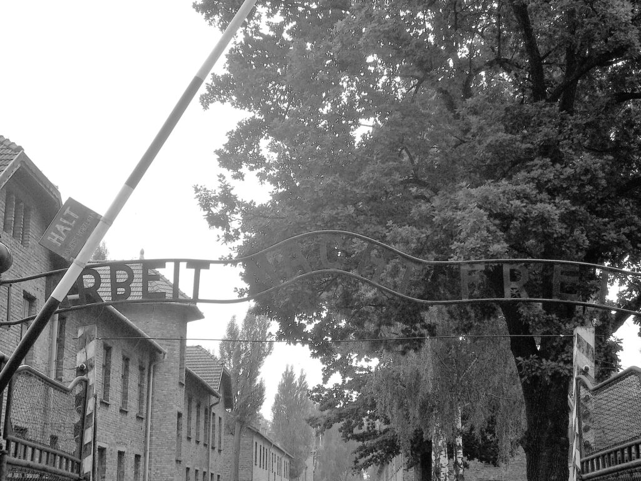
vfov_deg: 25.2
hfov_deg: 33.2
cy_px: 240
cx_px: 320
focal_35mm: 58
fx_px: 1074
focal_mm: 9.6
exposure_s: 1/640
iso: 80
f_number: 4
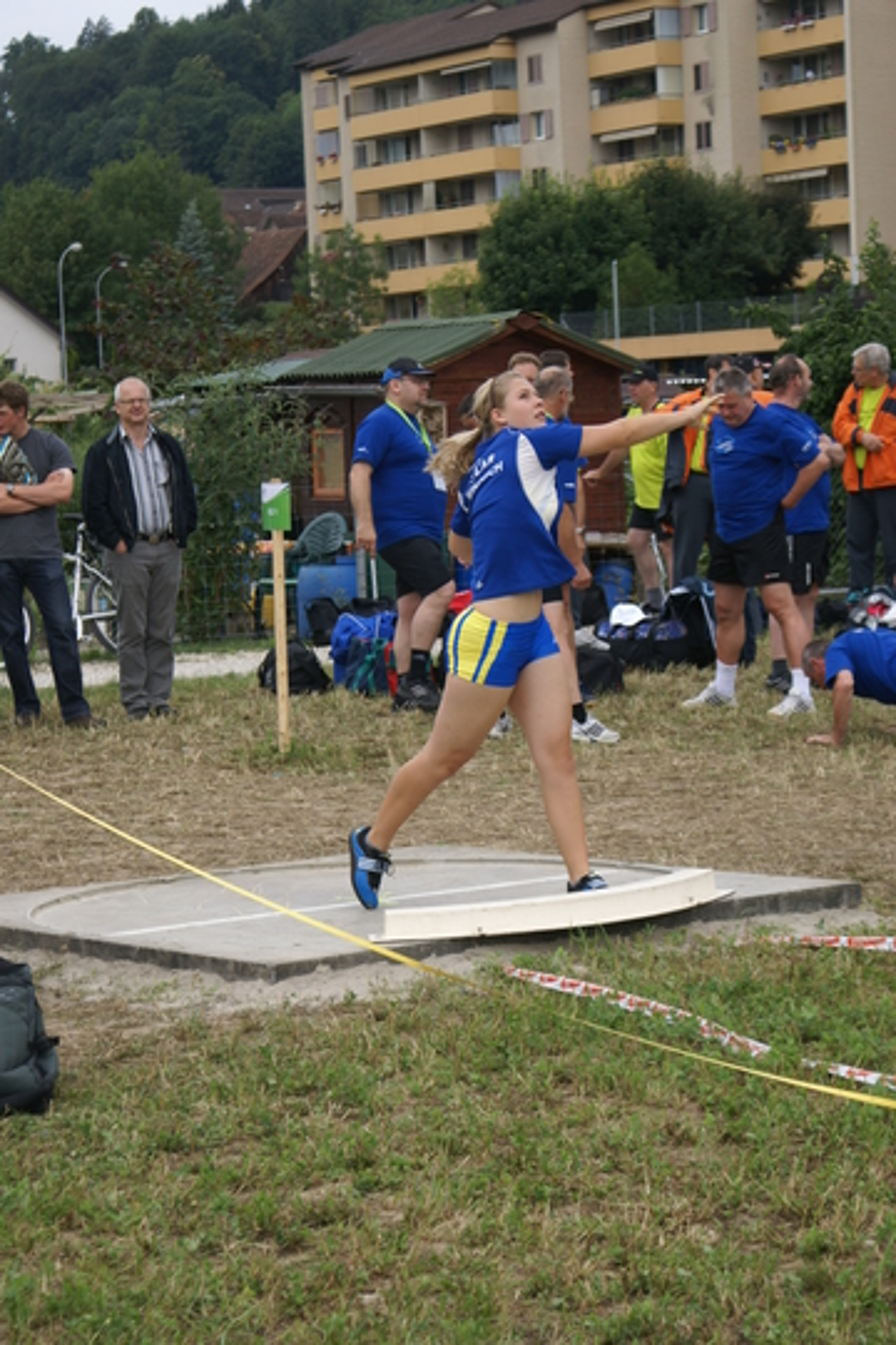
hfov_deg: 13.0
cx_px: 448
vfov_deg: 19.5
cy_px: 672
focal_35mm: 105
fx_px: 3920
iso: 100
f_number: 5.6
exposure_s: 1/250
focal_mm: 70
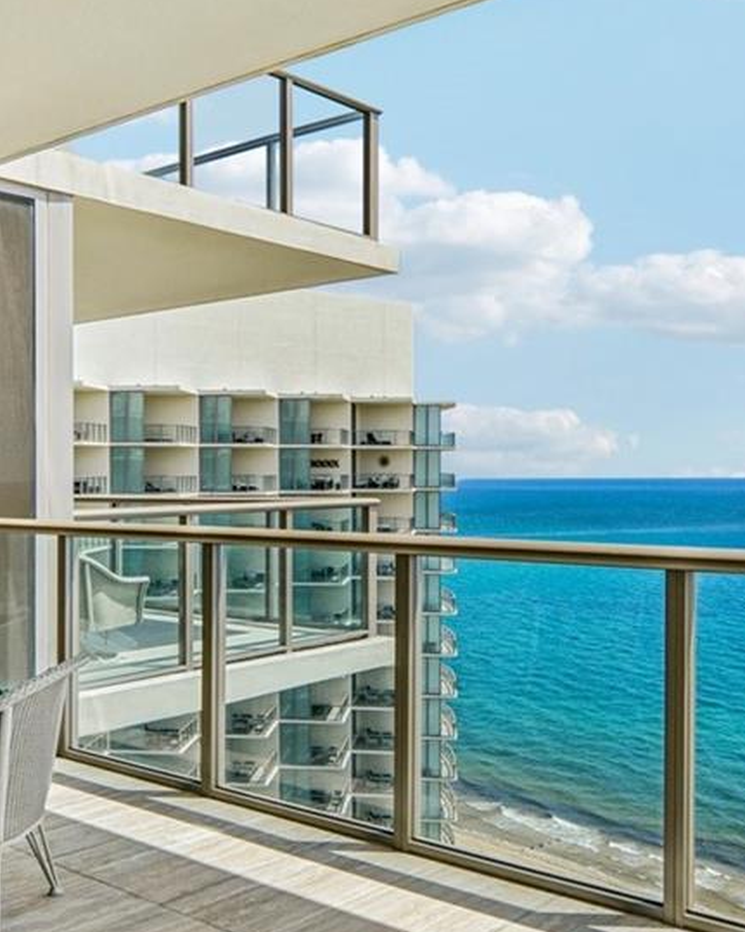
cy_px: 495
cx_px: 356
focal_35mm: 39
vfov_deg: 46.8
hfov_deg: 38.2
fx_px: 1075
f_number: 9
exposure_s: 1/500
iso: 200
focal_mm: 14
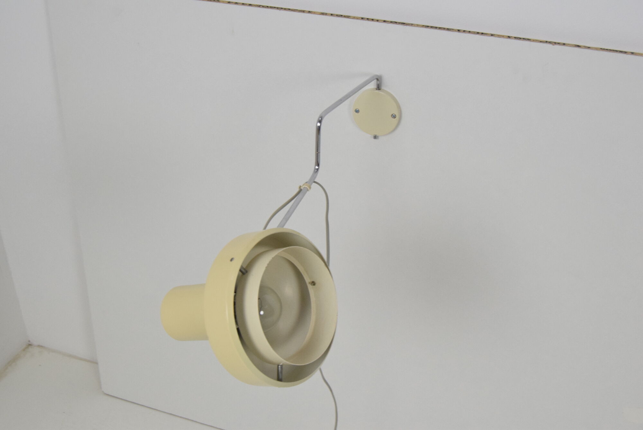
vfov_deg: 29.9
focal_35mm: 45
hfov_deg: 43.6
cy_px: 215
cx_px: 322
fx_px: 804
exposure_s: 1/200
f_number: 7.1
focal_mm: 30
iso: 1600
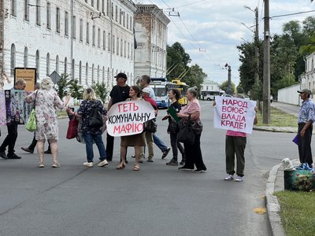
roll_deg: -0.4
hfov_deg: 25.3
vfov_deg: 19.1
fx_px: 701
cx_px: 158
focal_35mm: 77
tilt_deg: -2.2
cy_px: 118
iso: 32
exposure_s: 1/488
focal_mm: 9
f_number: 2.8
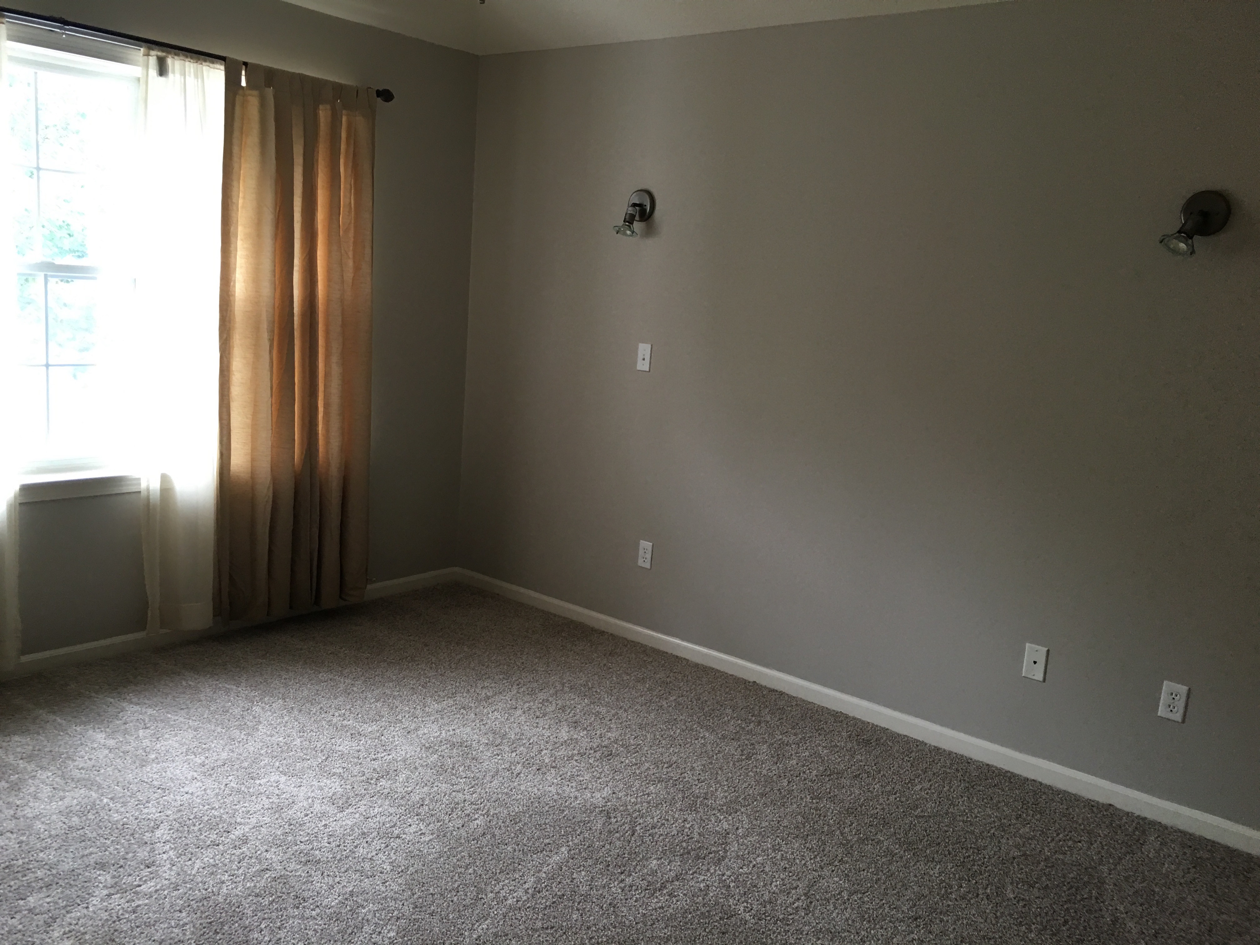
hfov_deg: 61.7
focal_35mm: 29
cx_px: 630
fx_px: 1056
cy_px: 472
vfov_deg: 48.2
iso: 32
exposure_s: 1/30
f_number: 2.2
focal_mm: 4.15
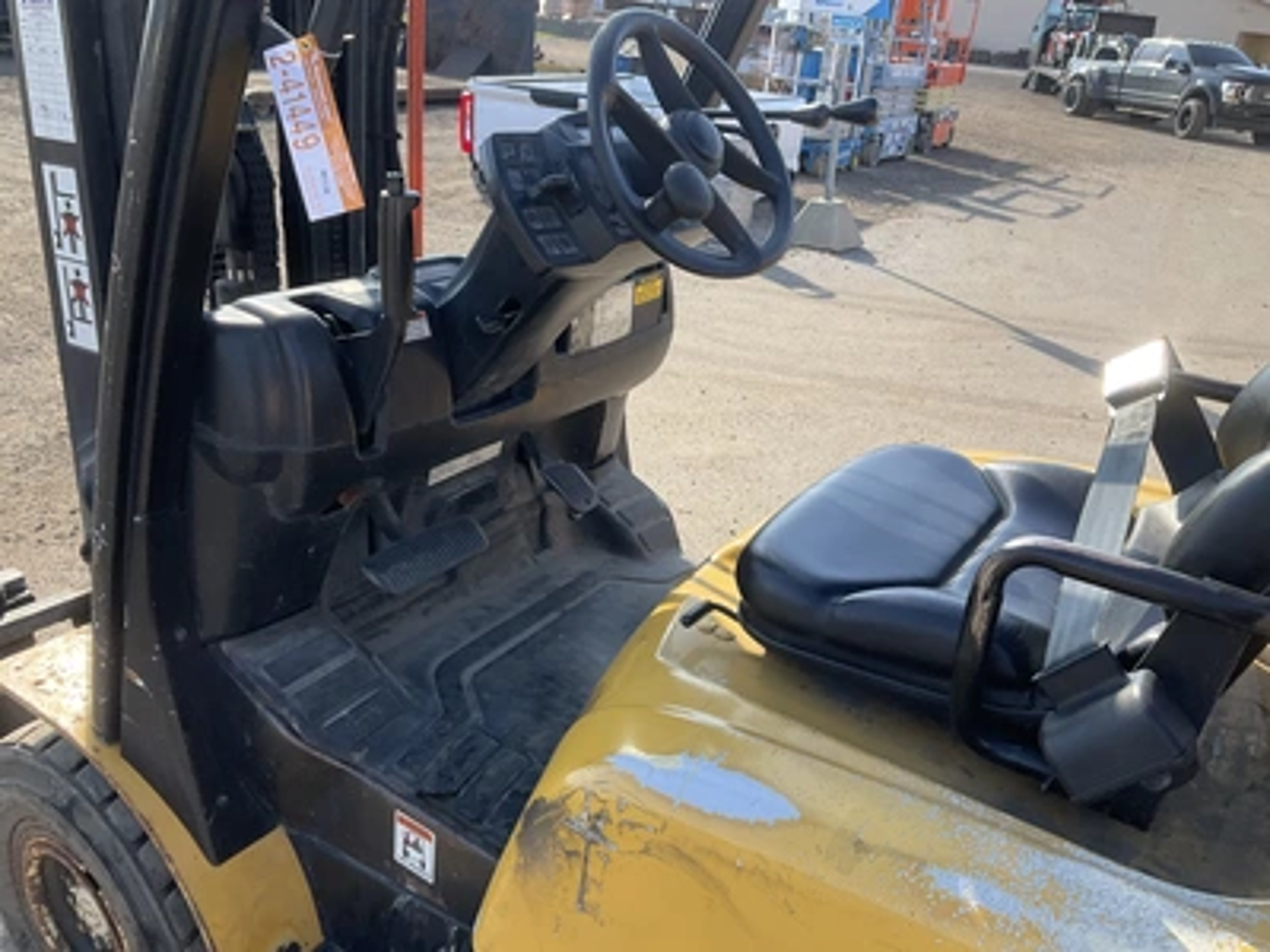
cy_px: 476
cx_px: 635
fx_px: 1064
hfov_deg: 61.7
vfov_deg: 48.2
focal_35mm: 29
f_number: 1.8
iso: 25
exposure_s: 1/386
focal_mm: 3
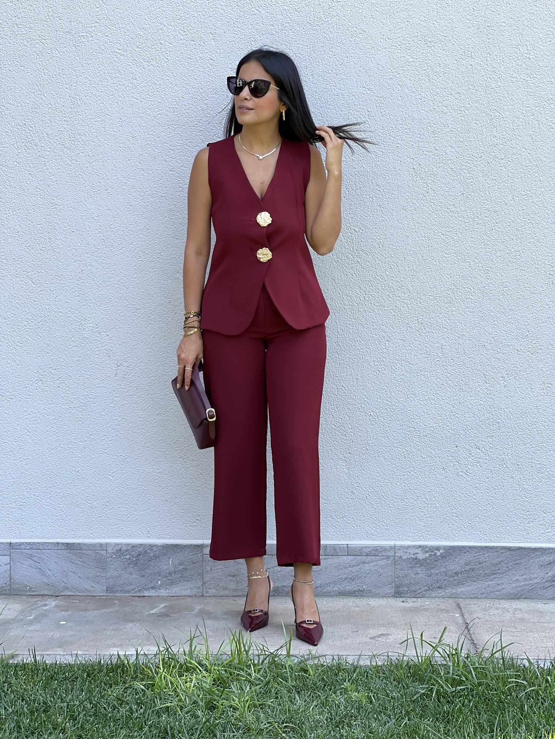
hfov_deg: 19.1
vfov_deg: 25.3
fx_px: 1646
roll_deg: -0.5
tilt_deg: -5.8
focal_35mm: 77
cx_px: 278
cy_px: 370
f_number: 2.8
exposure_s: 1/121
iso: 40
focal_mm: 9
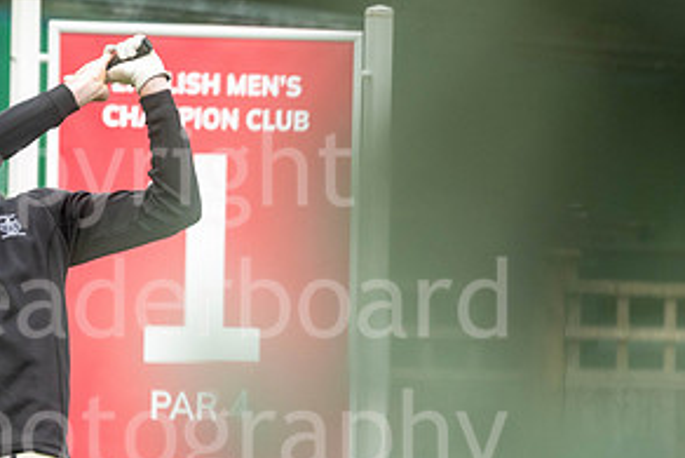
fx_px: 11346
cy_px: 321
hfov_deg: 3.5
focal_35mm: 596
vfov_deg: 2.3
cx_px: 209
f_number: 4
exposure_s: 1/800
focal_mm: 300
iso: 640
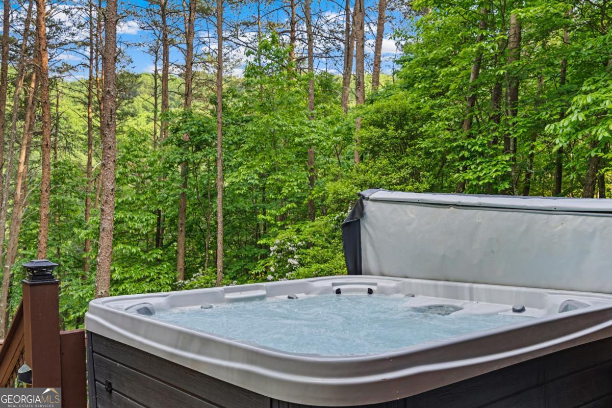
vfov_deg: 38.9
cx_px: 306
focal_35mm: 34
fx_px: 578
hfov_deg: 55.8
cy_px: 204
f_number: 8
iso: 640
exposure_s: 1/45
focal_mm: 34
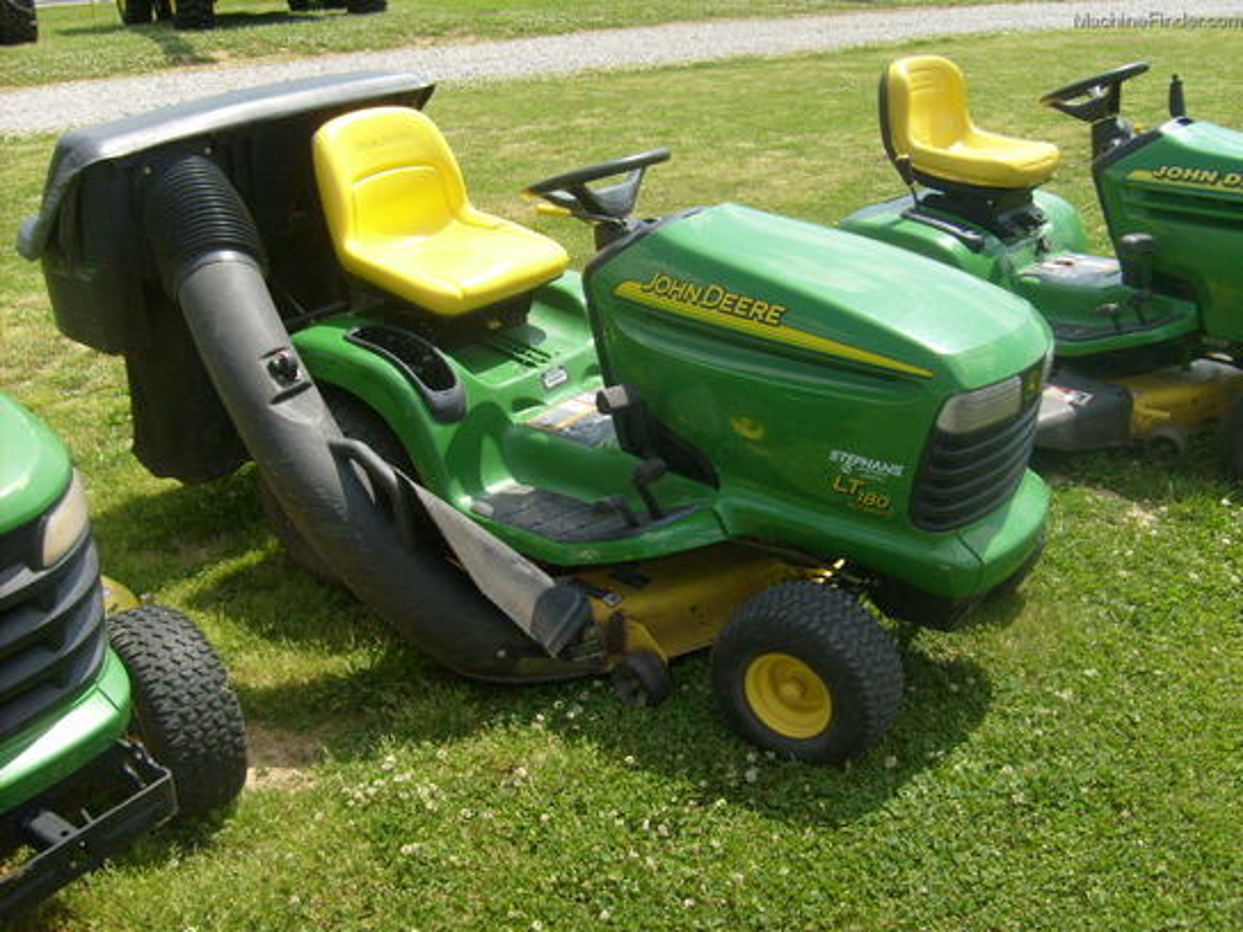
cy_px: 466
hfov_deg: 52.6
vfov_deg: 40.7
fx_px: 1257
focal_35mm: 35
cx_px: 622
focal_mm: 5.8
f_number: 7.1
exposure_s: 1/250
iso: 80
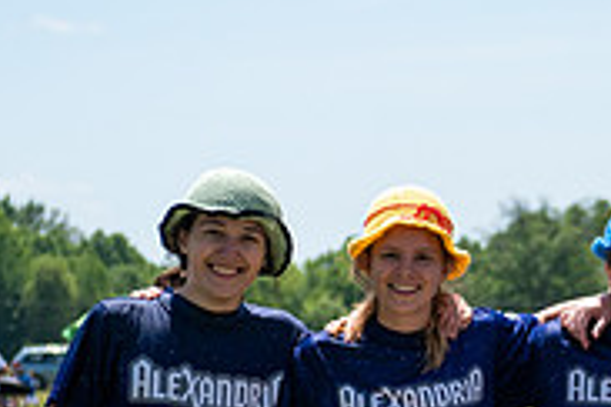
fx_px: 4939
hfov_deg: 7.1
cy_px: 394
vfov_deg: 4.7
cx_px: 626
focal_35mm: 291
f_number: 5
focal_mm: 72
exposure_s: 1/2500
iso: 320
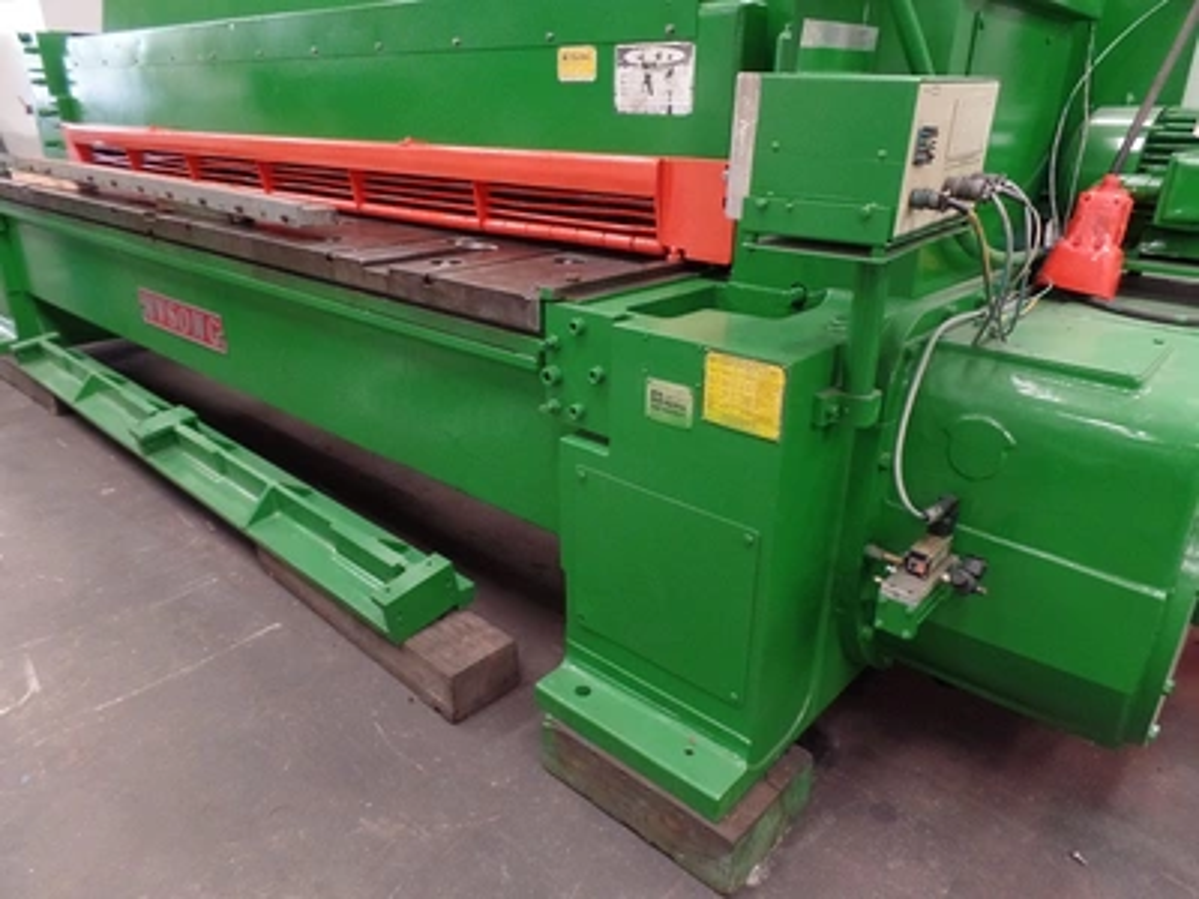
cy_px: 450
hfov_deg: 73.9
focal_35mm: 23
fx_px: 797
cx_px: 600
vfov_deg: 58.9
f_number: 2.8
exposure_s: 1/20
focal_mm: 4.1
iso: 400
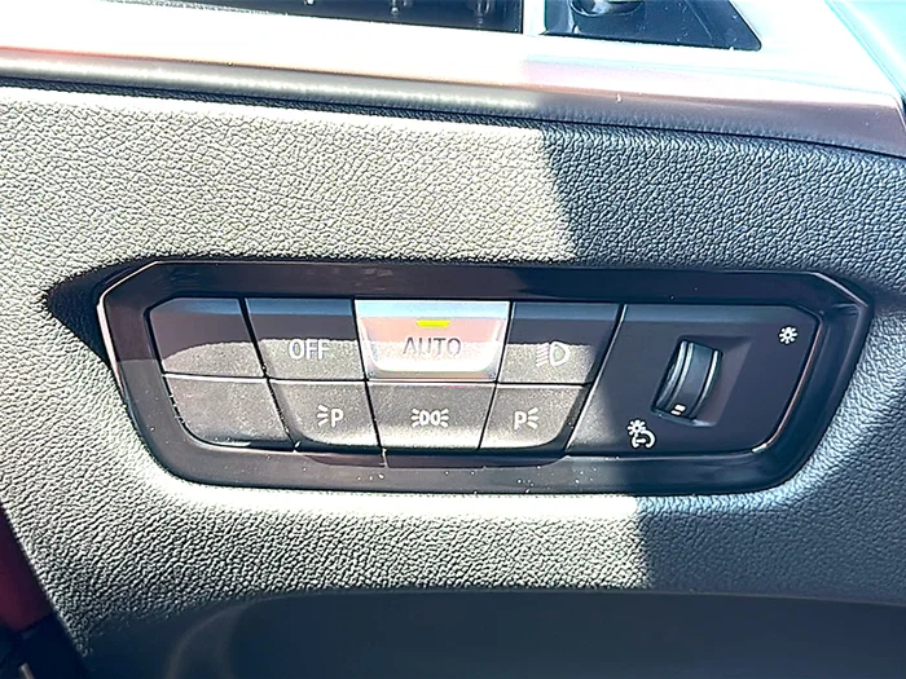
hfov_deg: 38.9
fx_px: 1282
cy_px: 340
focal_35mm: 49
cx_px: 453
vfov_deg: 29.7
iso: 64
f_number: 1.78
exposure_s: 1/123
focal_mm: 6.86
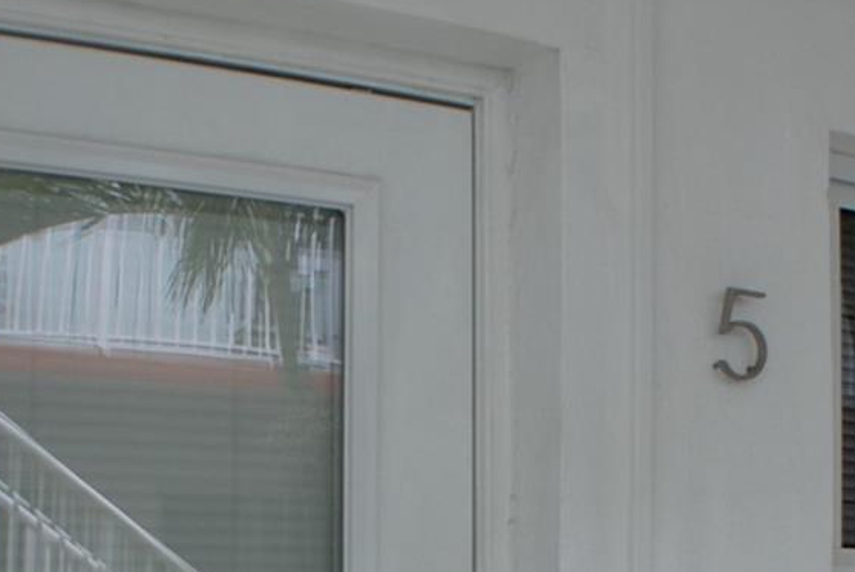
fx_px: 2044
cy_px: 603
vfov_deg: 15.6
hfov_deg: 23.6
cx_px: 351
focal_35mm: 86
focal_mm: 20
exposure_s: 1/160
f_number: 3.8
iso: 200
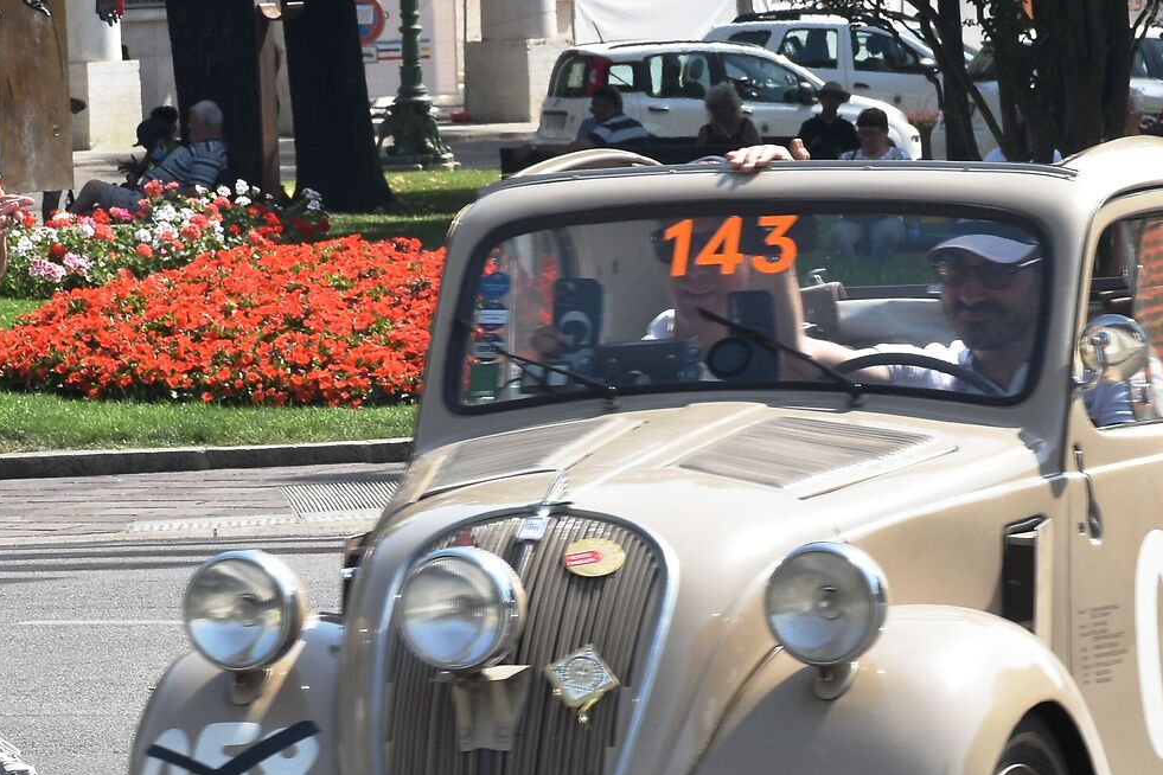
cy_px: 730
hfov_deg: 8.0
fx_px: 8302
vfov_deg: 5.3
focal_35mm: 257
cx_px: 509
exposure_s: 1/200
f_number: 11
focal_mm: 70
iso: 200
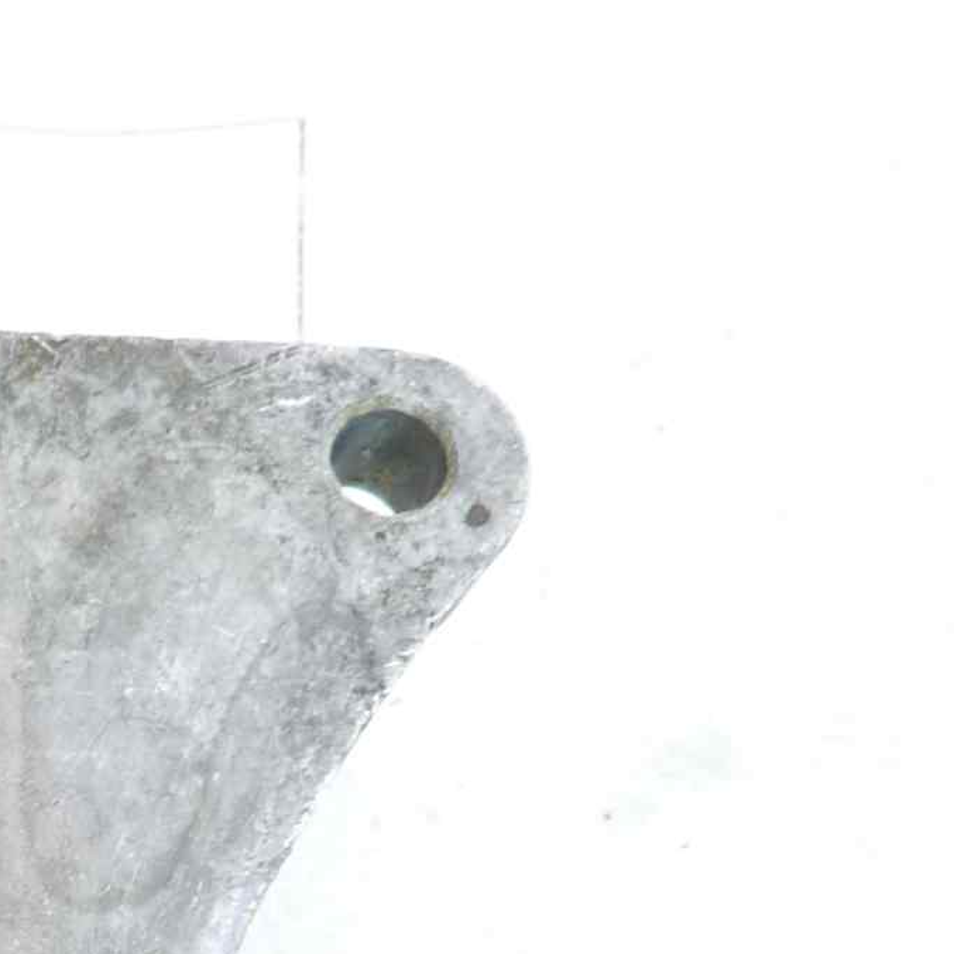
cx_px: -398
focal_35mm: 87
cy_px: 1266
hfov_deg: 18.1
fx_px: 2713
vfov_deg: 18.5
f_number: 3.3
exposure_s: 1/13
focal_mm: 4.1
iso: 80
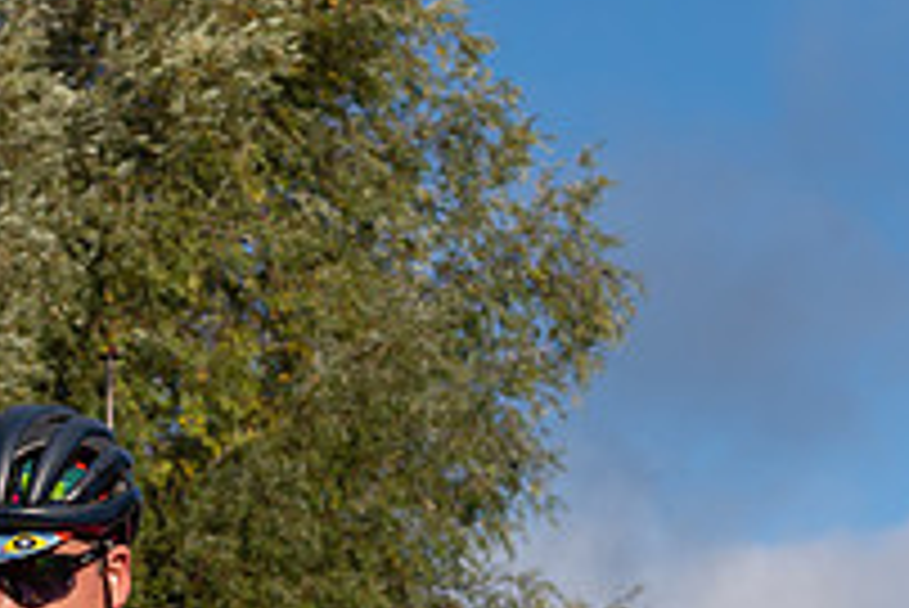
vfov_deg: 10.5
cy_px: 691
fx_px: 3259
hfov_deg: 15.6
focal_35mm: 129
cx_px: 40
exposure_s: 1/1600
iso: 200
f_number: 4.5
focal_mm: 45
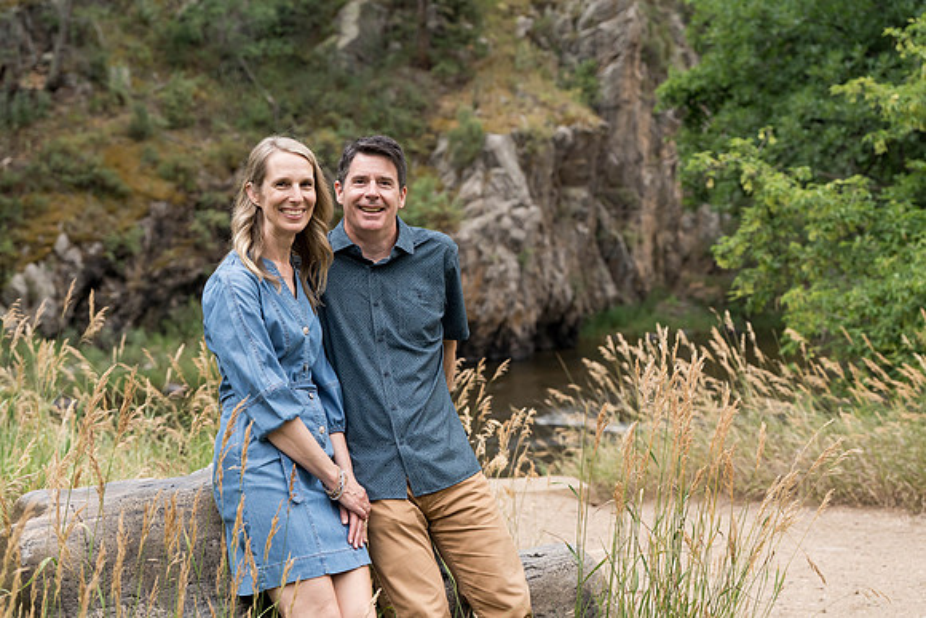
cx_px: 463
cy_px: 309
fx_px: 1801
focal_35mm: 70
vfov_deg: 19.5
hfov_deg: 28.8
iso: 2000
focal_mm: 70
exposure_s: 1/250
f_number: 4.5
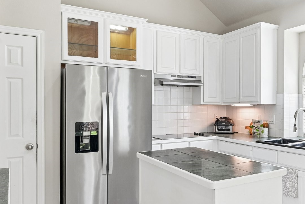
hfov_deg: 53.7
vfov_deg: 38.9
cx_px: 221
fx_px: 288
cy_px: 109
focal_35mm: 34
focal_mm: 18
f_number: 8
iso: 400
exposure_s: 1/50
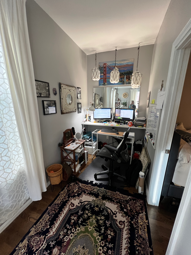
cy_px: 128
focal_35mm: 13
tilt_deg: -13.0
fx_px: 96
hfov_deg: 89.9
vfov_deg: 106.2
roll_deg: +0.5
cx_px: 96
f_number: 1.8
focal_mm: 1.57
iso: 250
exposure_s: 1/63
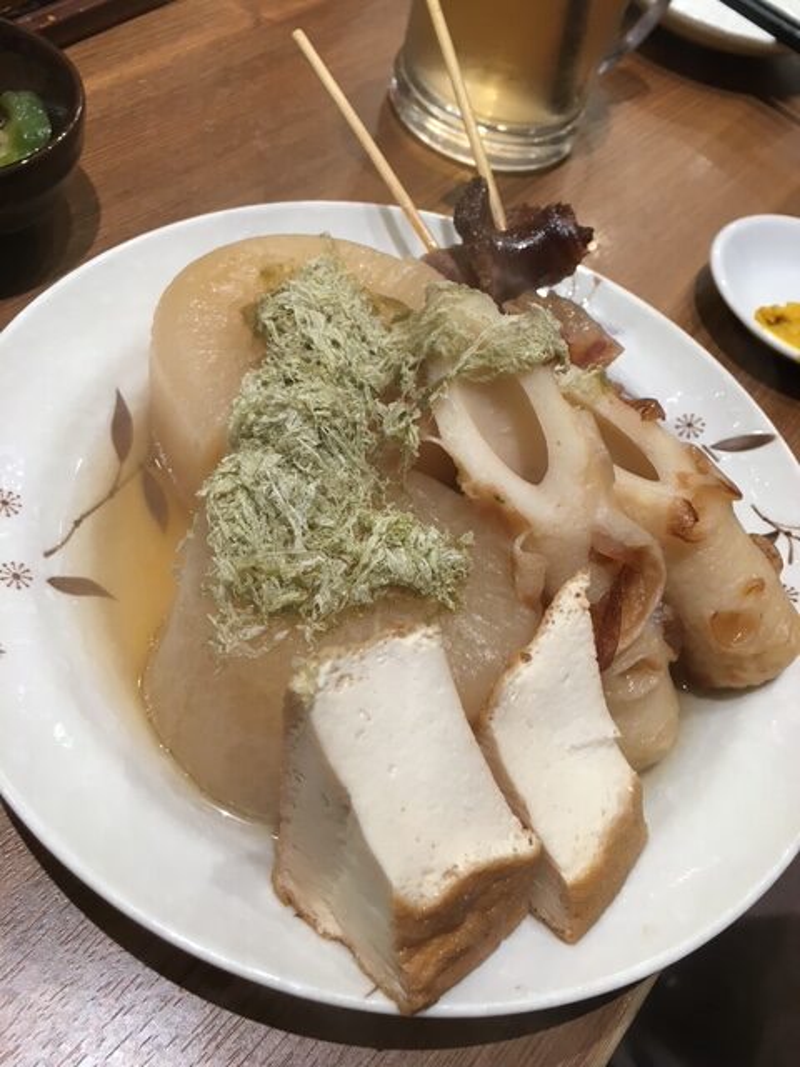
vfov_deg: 61.7
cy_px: 534
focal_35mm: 29
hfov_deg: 48.2
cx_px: 400
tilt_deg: -53.5
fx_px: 894
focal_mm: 4.15
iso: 64
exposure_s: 1/30
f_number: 2.2
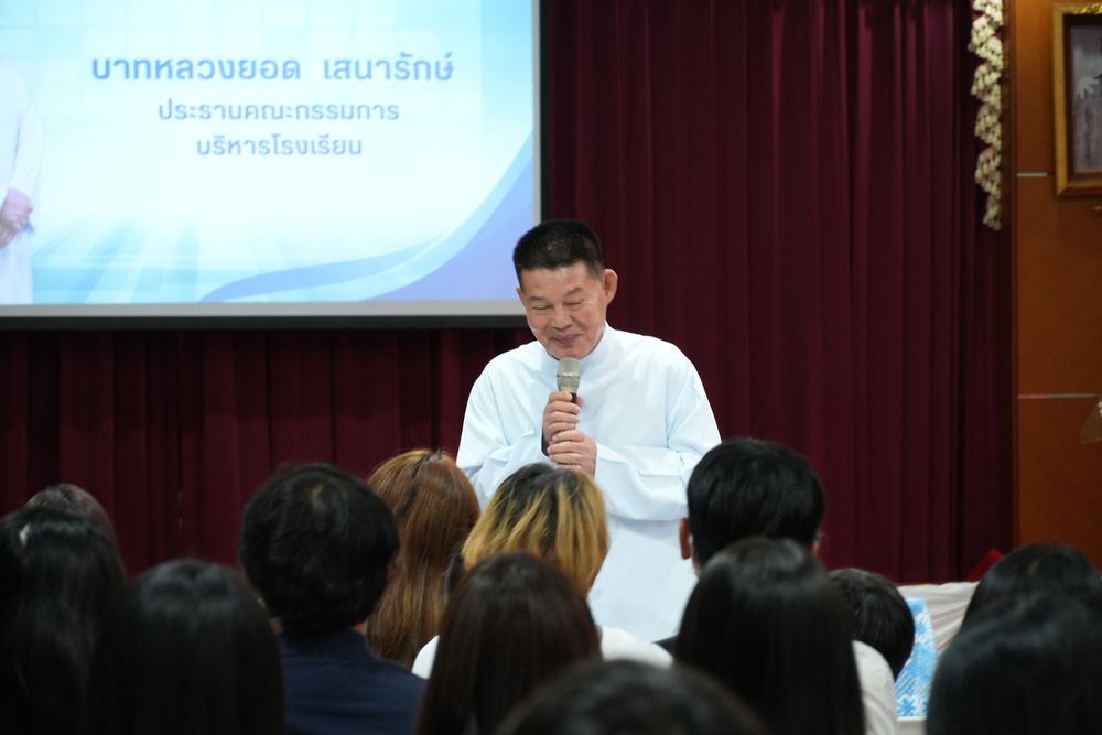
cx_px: 551
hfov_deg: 12.5
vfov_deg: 8.3
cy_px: 368
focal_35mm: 165
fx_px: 5051
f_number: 5.6
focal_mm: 110
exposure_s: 1/30
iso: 1600
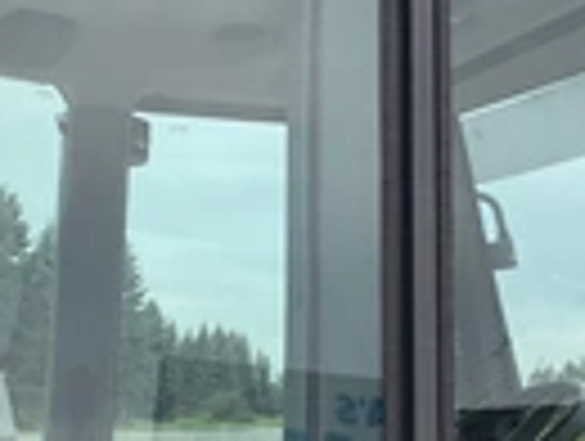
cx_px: 274
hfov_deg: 22.0
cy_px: 202
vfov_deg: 16.6
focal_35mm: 89
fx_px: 1507
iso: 25
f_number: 1.8
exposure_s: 1/461
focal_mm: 3
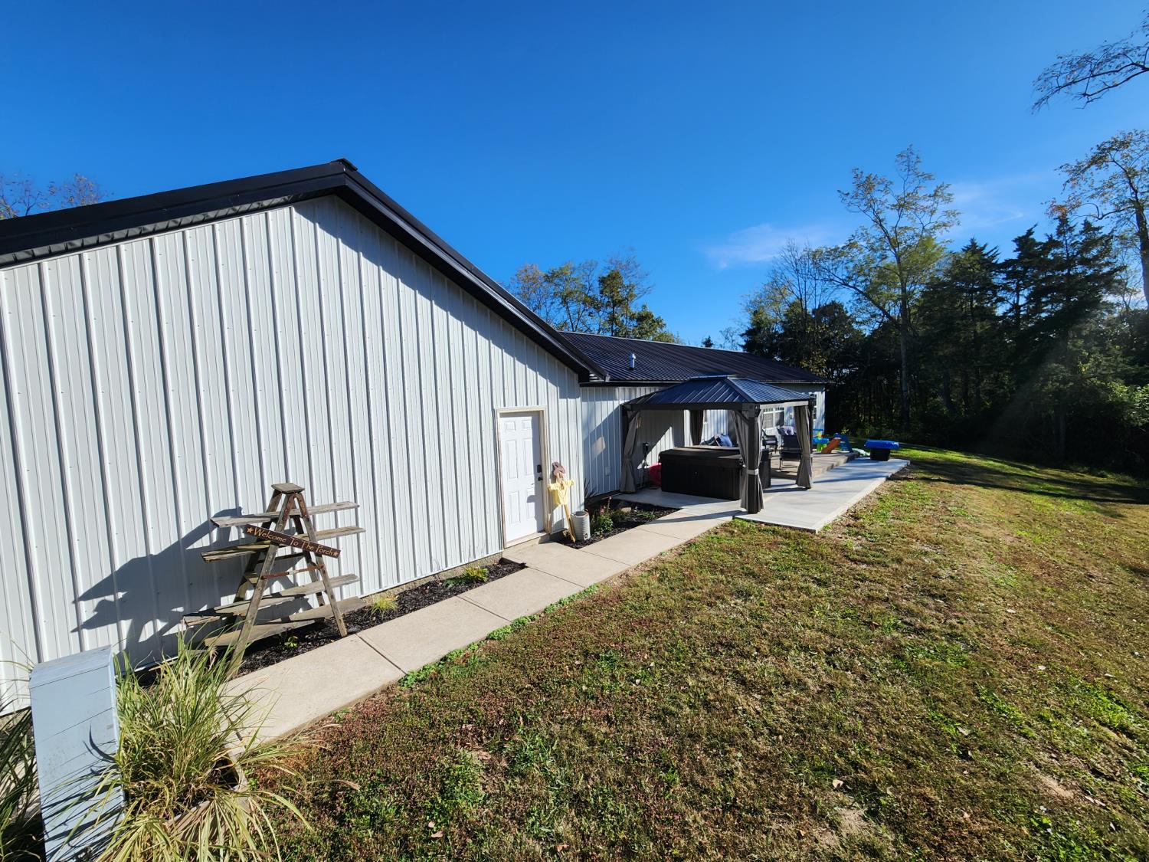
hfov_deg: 106.2
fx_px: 432
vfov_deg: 89.9
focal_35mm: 13
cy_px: 431
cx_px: 574
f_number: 2.2
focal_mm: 2.2
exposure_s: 1/1930
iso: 50
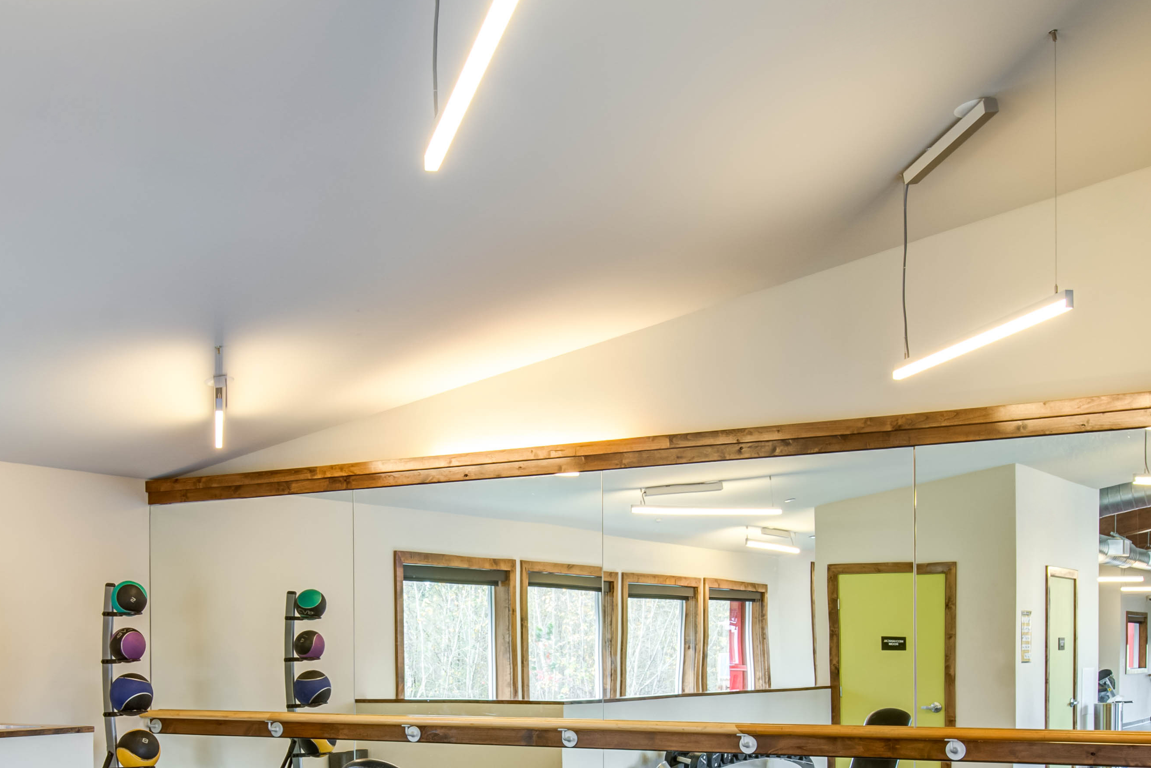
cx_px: 471
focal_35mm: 46
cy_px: 664
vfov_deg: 28.3
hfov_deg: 42.6
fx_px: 1471
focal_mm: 17
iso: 100
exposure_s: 1/3.33
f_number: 10
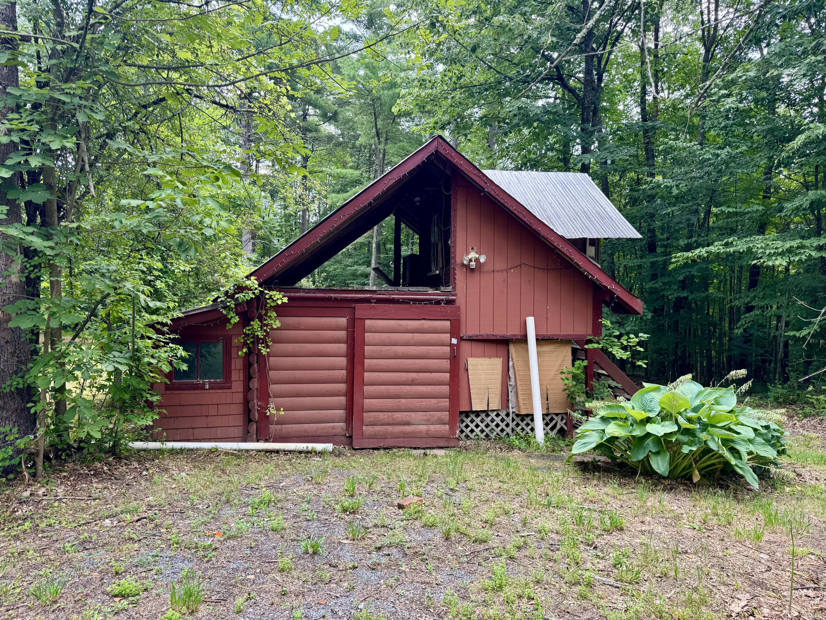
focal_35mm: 24
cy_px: 310
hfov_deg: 71.6
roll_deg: -0.2
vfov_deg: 56.8
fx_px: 573
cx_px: 413
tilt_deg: -1.8
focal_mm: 6.76
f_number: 1.78
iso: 80
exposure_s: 1/297
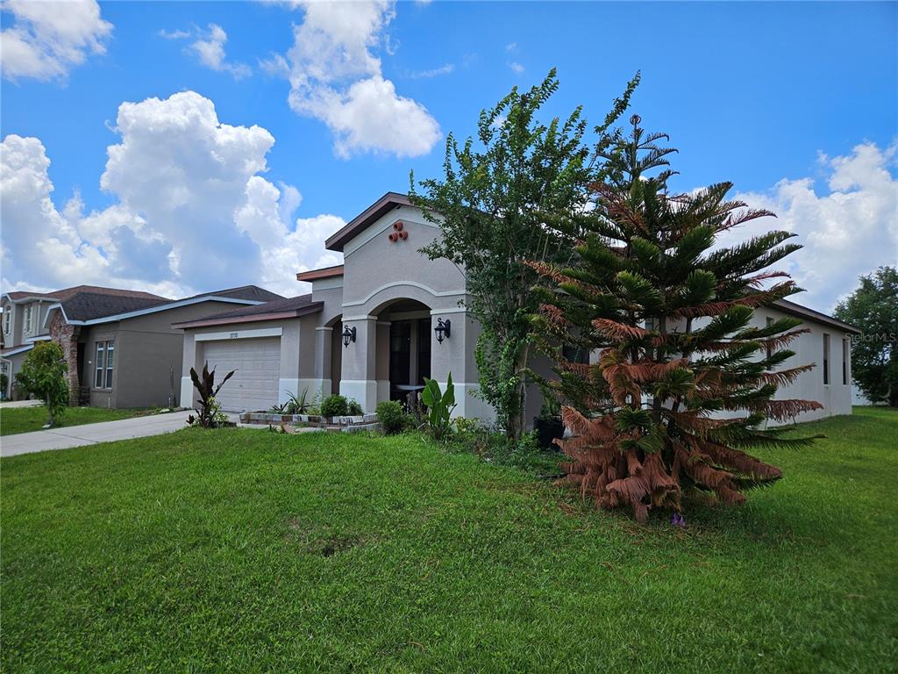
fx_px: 597
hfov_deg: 73.9
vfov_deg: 58.9
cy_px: 337
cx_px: 449
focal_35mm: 23
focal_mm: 5.4
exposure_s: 1/1884
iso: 25
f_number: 1.8
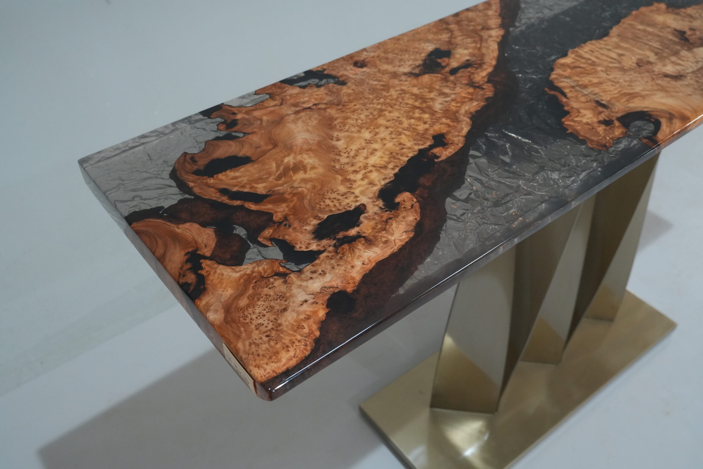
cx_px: 352
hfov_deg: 54.4
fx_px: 683
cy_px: 234
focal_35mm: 35
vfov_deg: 37.9
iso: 4000
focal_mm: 35
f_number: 7.1
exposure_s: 1/60
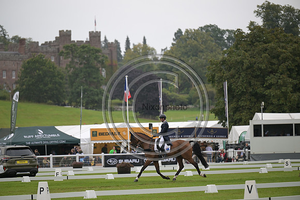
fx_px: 1667
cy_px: 100
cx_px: 150
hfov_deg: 10.3
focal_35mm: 200
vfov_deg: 6.9
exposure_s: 1/1250
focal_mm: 200
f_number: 3.2
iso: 400
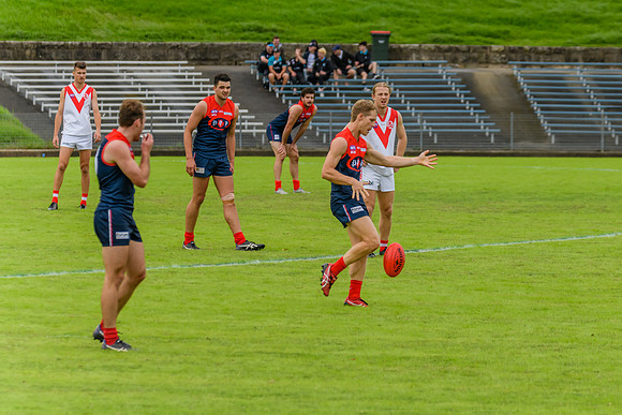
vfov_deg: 5.0
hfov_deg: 7.4
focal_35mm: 278
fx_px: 4796
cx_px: 387
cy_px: 177
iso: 800
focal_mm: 220
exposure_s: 1/2000
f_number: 6.3
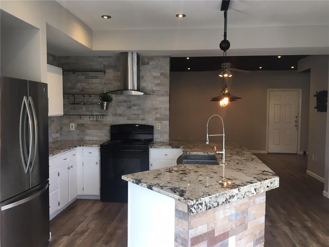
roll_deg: -0.5
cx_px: 164
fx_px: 276
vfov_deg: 48.2
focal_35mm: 29
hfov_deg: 61.7
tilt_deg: -2.4
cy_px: 124
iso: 25
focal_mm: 4.15
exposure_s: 1/30
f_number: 2.2
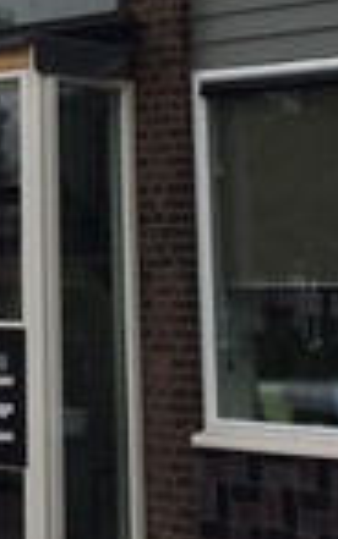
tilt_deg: +12.6
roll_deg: -2.6
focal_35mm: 134
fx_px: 1973
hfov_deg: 9.2
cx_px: -323
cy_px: -81
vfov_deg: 15.1
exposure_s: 1/1508
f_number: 2.2
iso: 25
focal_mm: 4.15
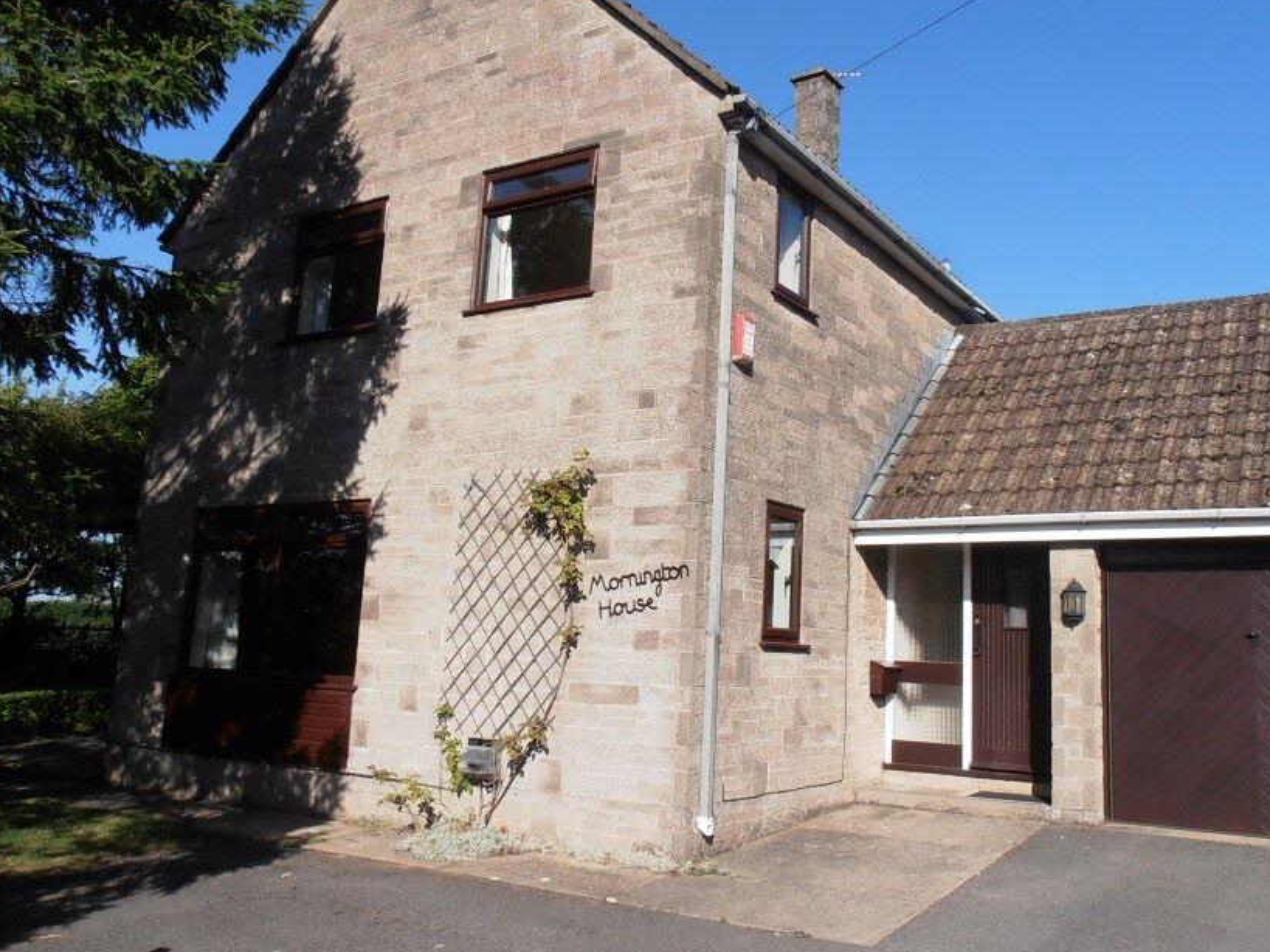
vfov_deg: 46.8
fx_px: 1100
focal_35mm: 30
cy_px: 454
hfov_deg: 59.5
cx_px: 755
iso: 80
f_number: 7.9
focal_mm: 4.2
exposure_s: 1/200
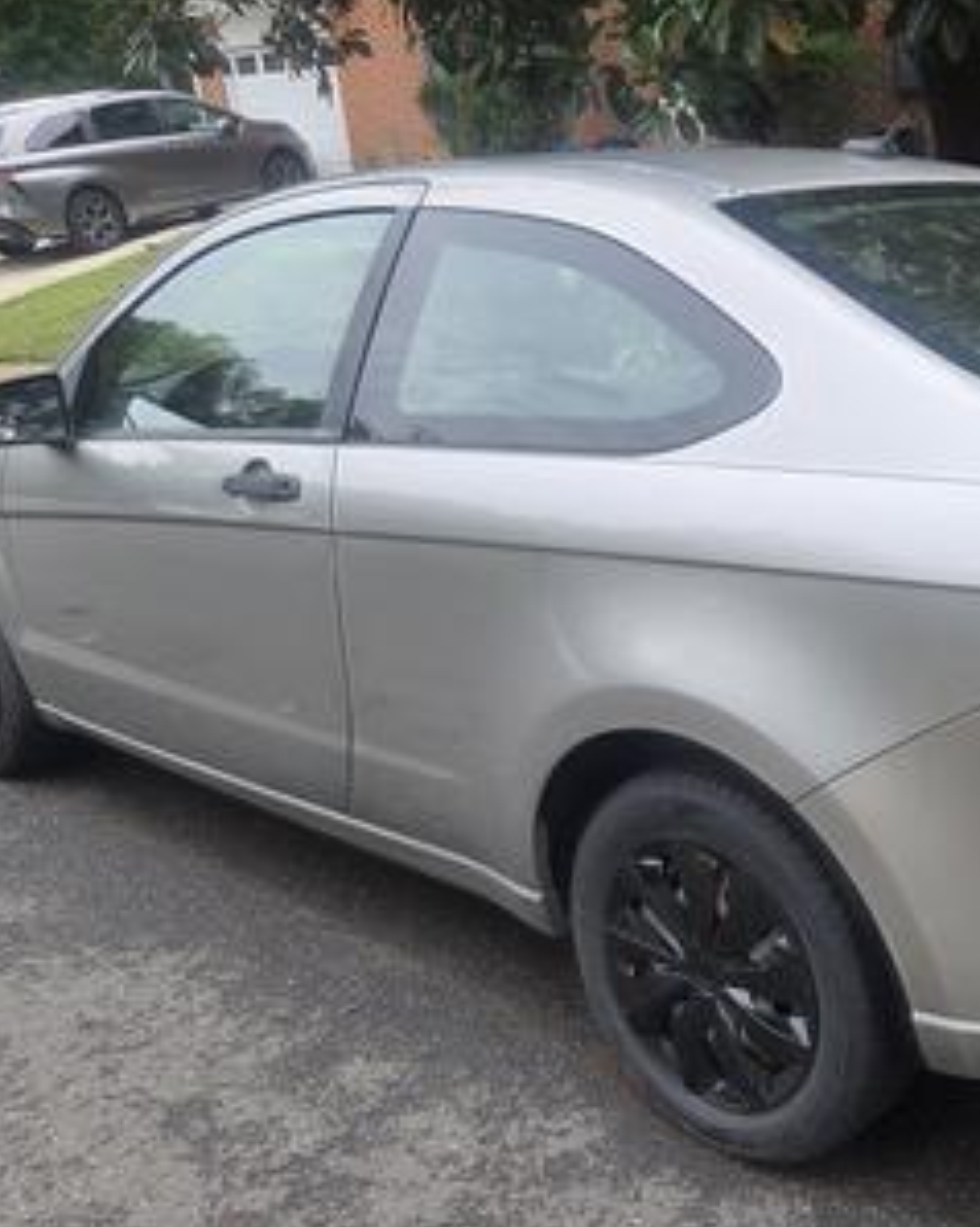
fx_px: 1379
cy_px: 667
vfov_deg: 47.9
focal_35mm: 38
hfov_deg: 37.6
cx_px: 799
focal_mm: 5.4
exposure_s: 1/180
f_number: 1.8
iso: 32
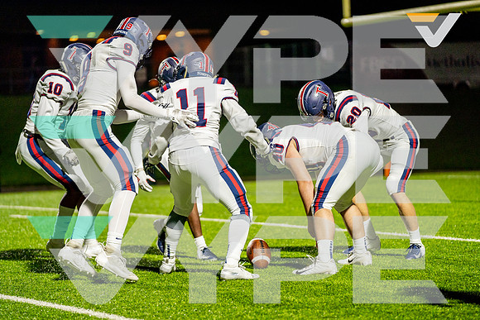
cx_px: 240
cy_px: 160
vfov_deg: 10.0
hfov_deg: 15.0
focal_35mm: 137
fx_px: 1827
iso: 1600
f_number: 2.8
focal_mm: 137
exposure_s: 1/1000
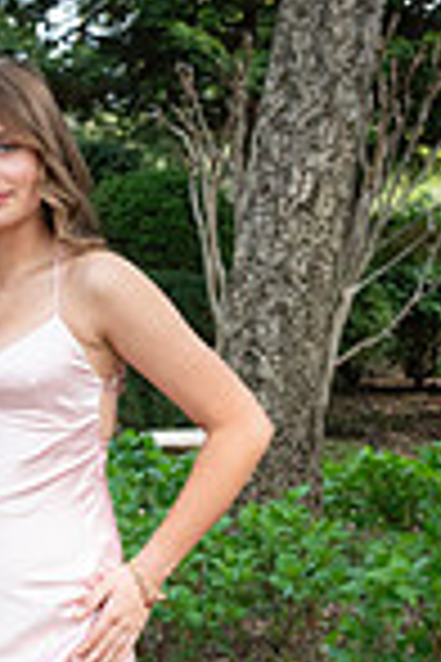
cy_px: 378
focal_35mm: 138
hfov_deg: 9.8
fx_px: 2536
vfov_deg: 14.9
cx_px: -81
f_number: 7.1
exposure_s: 1/800
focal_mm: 45
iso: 1250
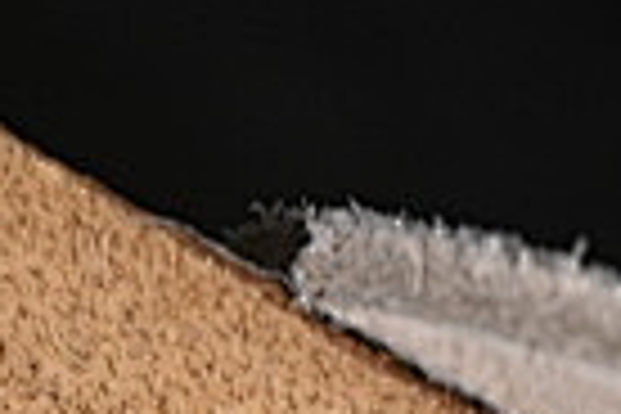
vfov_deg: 2.3
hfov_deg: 3.5
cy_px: 1593
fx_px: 10108
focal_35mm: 586
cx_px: 333
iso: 160
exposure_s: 1/80
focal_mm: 50
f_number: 7.1
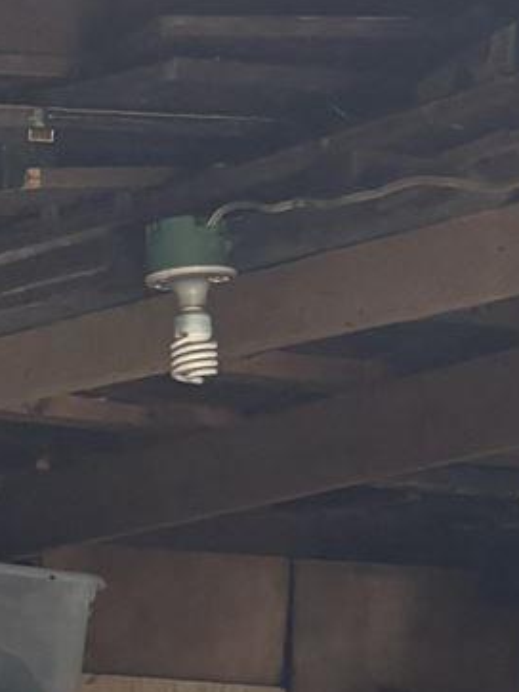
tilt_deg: -15.9
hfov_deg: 9.0
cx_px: 52
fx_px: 3300
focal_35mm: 165
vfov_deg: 9.9
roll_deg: -1.2
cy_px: 1878
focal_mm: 5.96
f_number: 1.6
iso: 100
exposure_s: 1/121
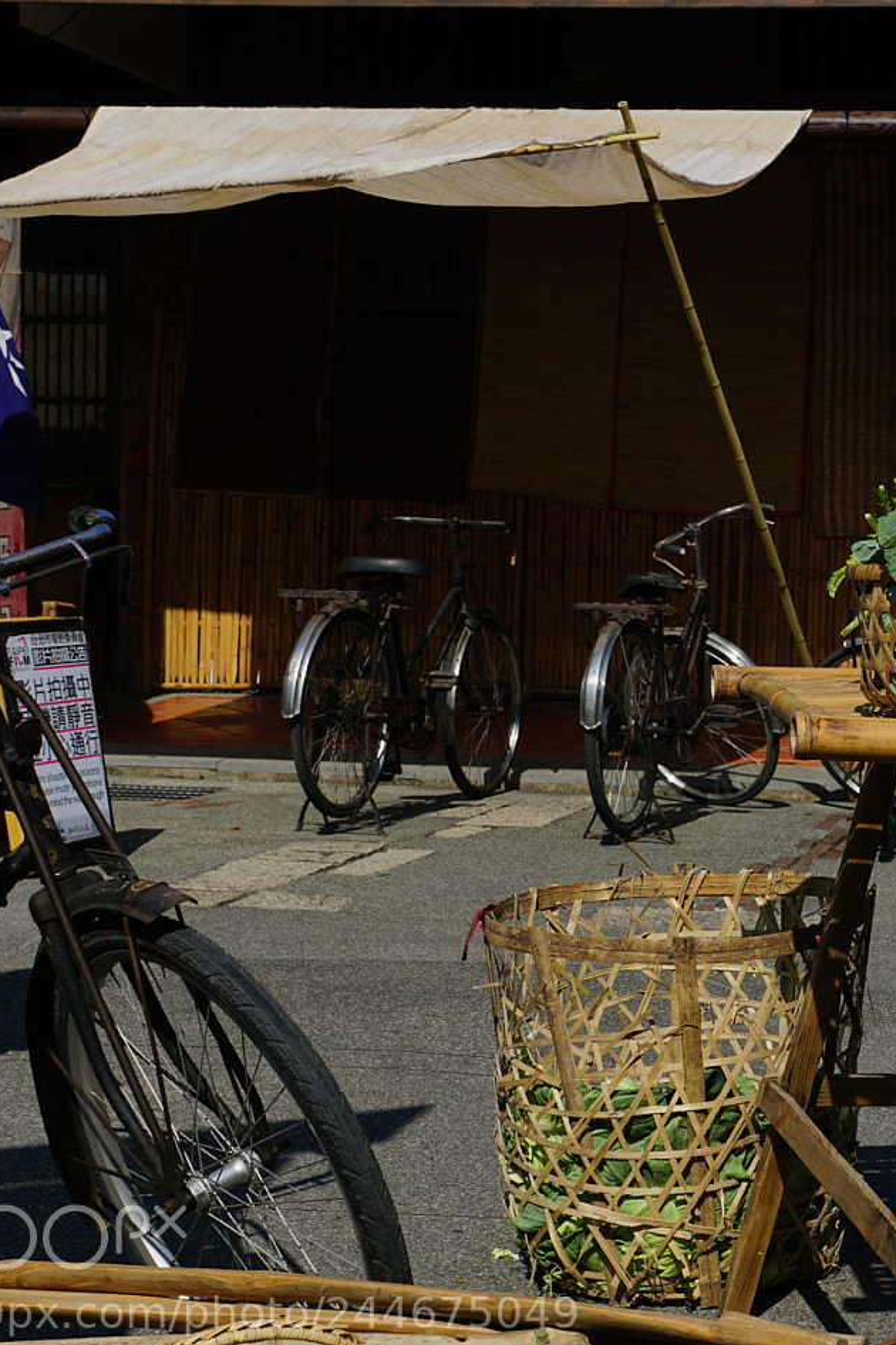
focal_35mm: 66
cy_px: 666
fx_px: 2464
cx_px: 971
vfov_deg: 30.5
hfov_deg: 19.8
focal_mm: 26
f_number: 8
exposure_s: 1/640
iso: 100
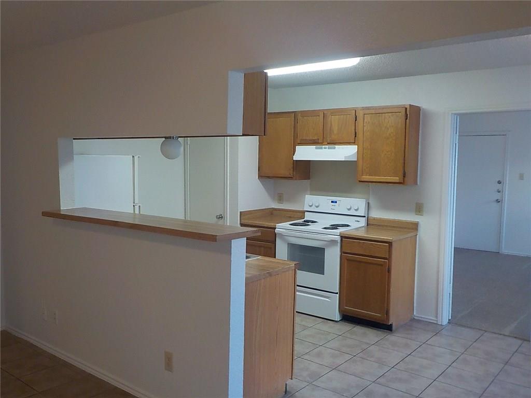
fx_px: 460
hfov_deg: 60.0
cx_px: 266
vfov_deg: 46.8
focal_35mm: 30
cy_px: 199
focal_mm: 4.1
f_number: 3.3
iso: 250
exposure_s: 1/30
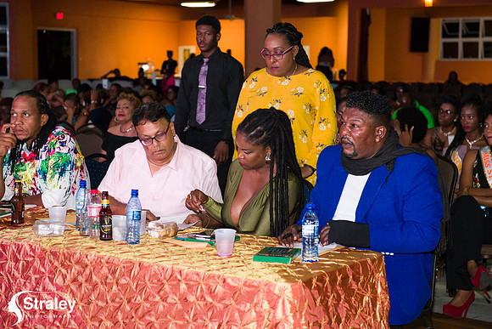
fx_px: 957
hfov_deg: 28.8
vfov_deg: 19.5
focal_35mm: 70
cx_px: 246
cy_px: 164
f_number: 5
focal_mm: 70
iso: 4000
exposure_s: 1/160
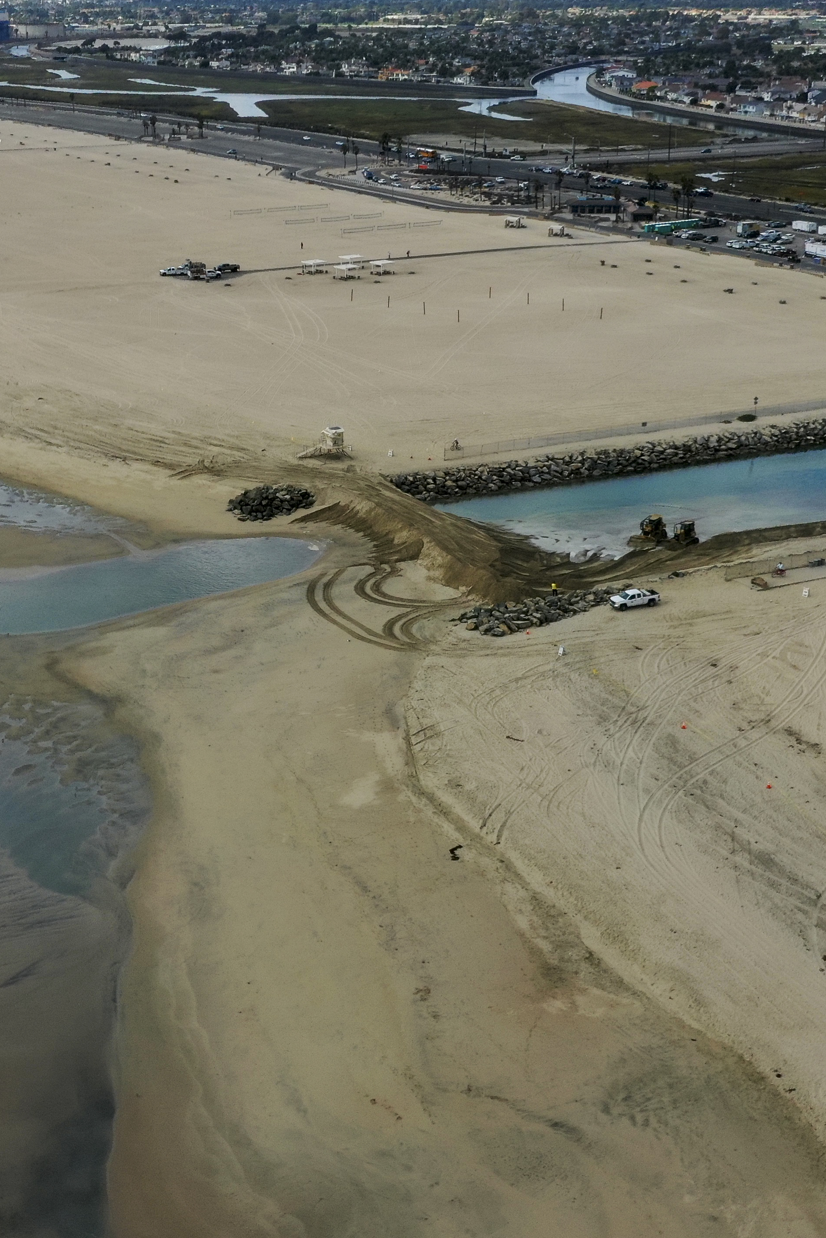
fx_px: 1858
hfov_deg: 24.9
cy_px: 540
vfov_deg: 36.8
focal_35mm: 54
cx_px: 278
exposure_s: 1/640
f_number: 6.3
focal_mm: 10.26
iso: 100
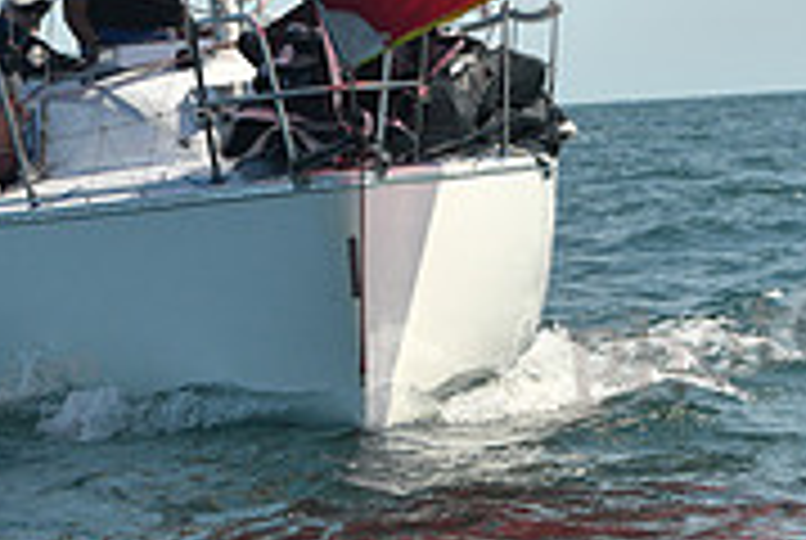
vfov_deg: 3.6
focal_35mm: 388
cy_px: 133
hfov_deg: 5.3
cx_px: 333
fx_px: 8701
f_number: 7.1
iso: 320
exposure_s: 1/640
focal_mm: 120
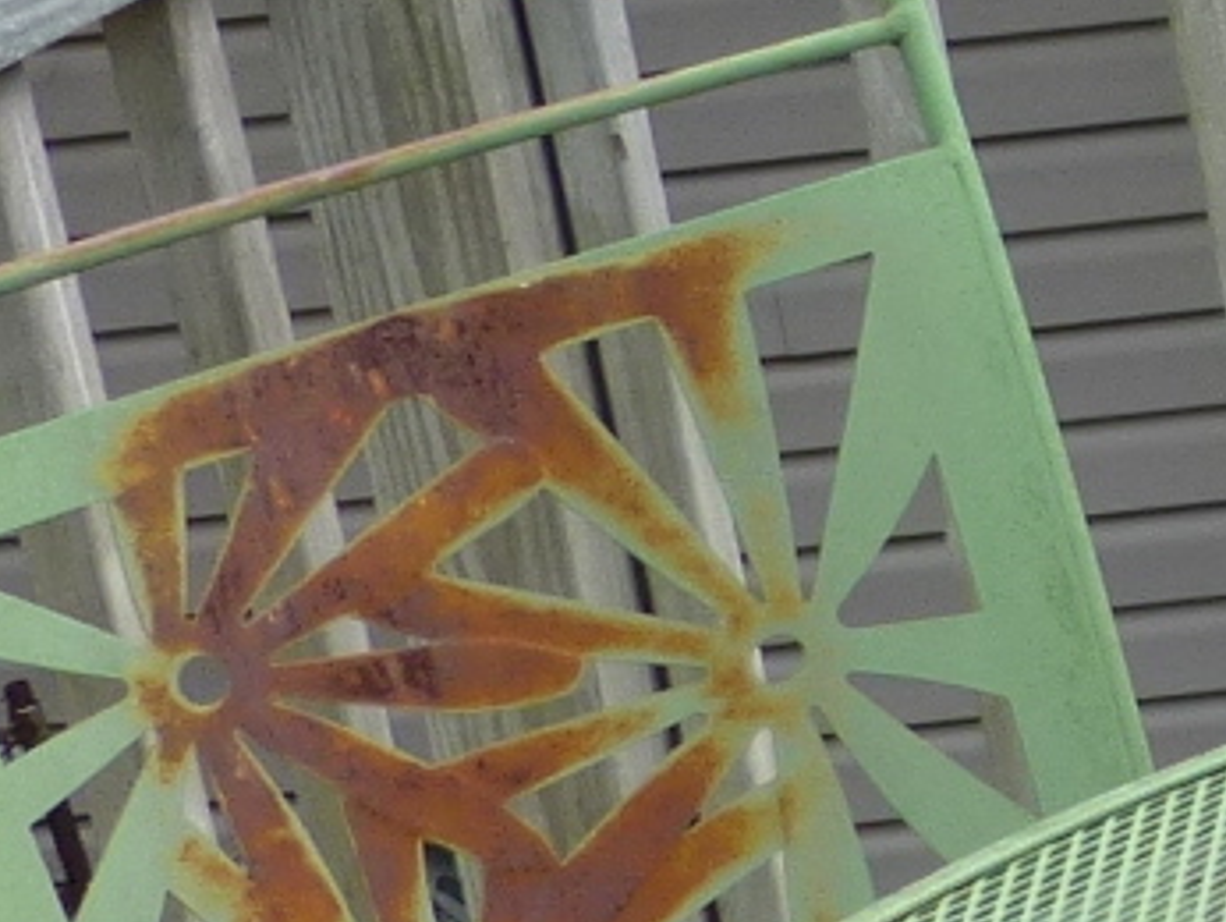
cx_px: 3380
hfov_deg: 10.7
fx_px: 5033
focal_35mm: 142
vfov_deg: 10.3
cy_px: -82
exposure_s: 1/100
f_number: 4
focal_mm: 4.3
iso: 100
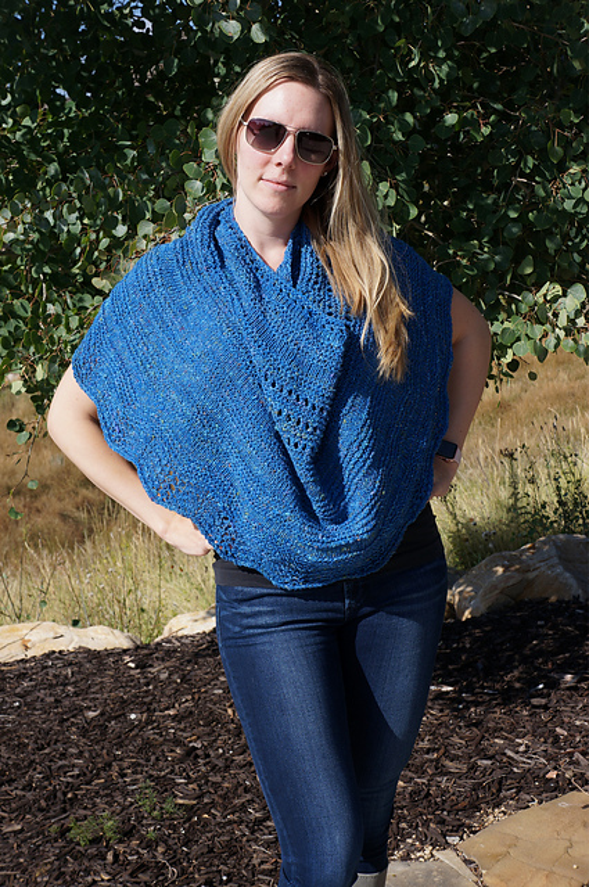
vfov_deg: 36.0
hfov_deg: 24.3
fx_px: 1366
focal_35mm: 56
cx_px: 294
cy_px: 444
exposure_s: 1/200
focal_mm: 37
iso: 100
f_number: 9
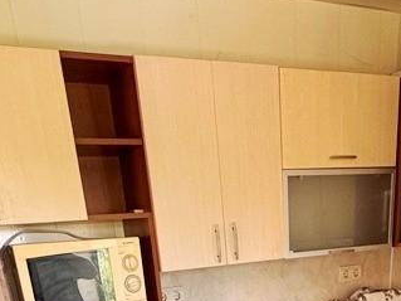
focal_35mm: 45
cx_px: 239
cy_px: 477
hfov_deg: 41.9
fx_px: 521
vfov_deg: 23.8
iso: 125
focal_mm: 2.22
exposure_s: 1/99
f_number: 2.2
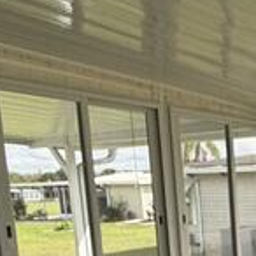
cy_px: 233
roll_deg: +0.7
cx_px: 459
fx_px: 427
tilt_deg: -6.5
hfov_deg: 21.6
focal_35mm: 51
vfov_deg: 31.7
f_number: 2.2
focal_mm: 2.22
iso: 50
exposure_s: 1/121
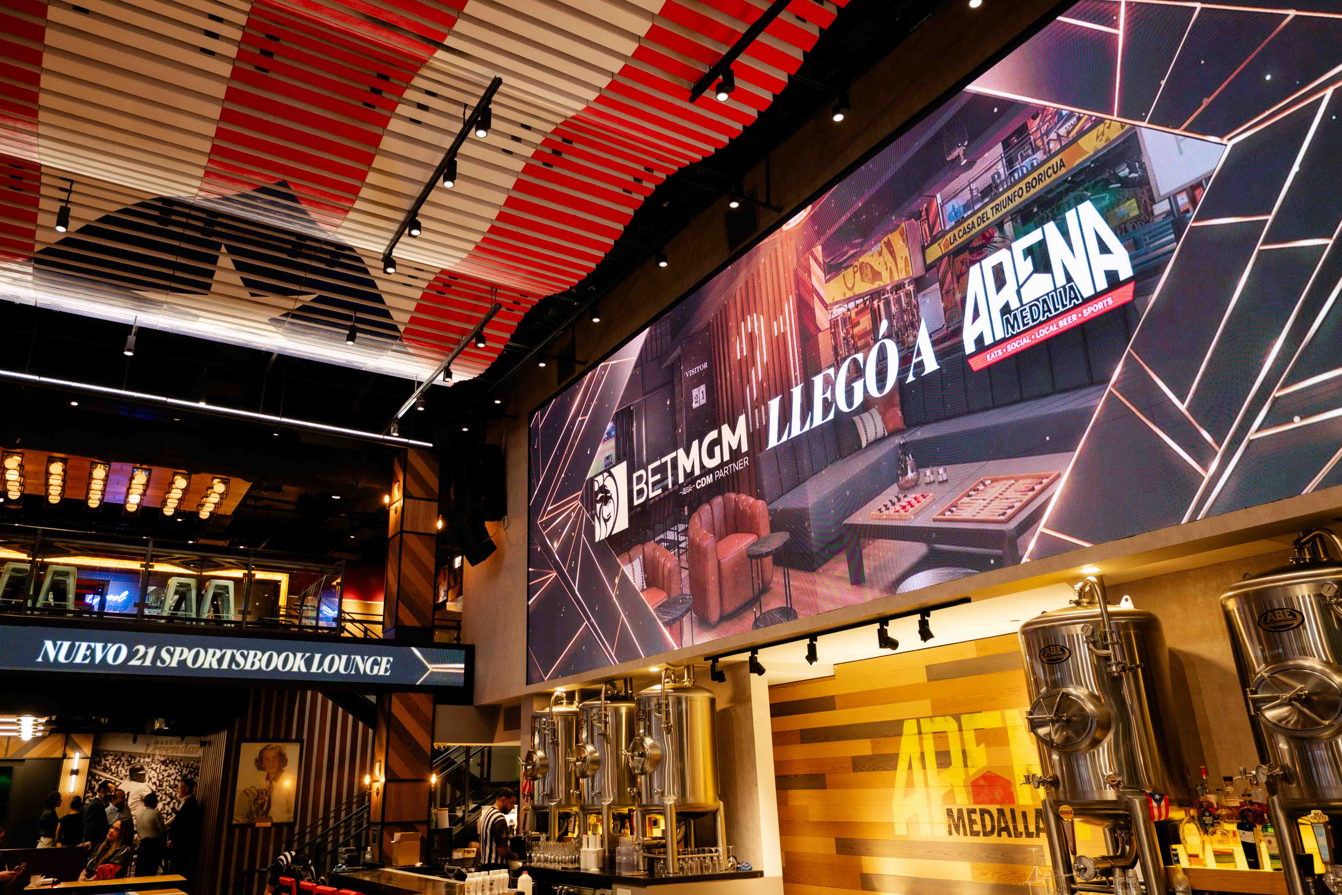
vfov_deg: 49.5
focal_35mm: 26
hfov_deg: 69.3
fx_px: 969
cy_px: 427
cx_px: 617
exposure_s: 1/60
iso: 200
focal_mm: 18
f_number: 2.8
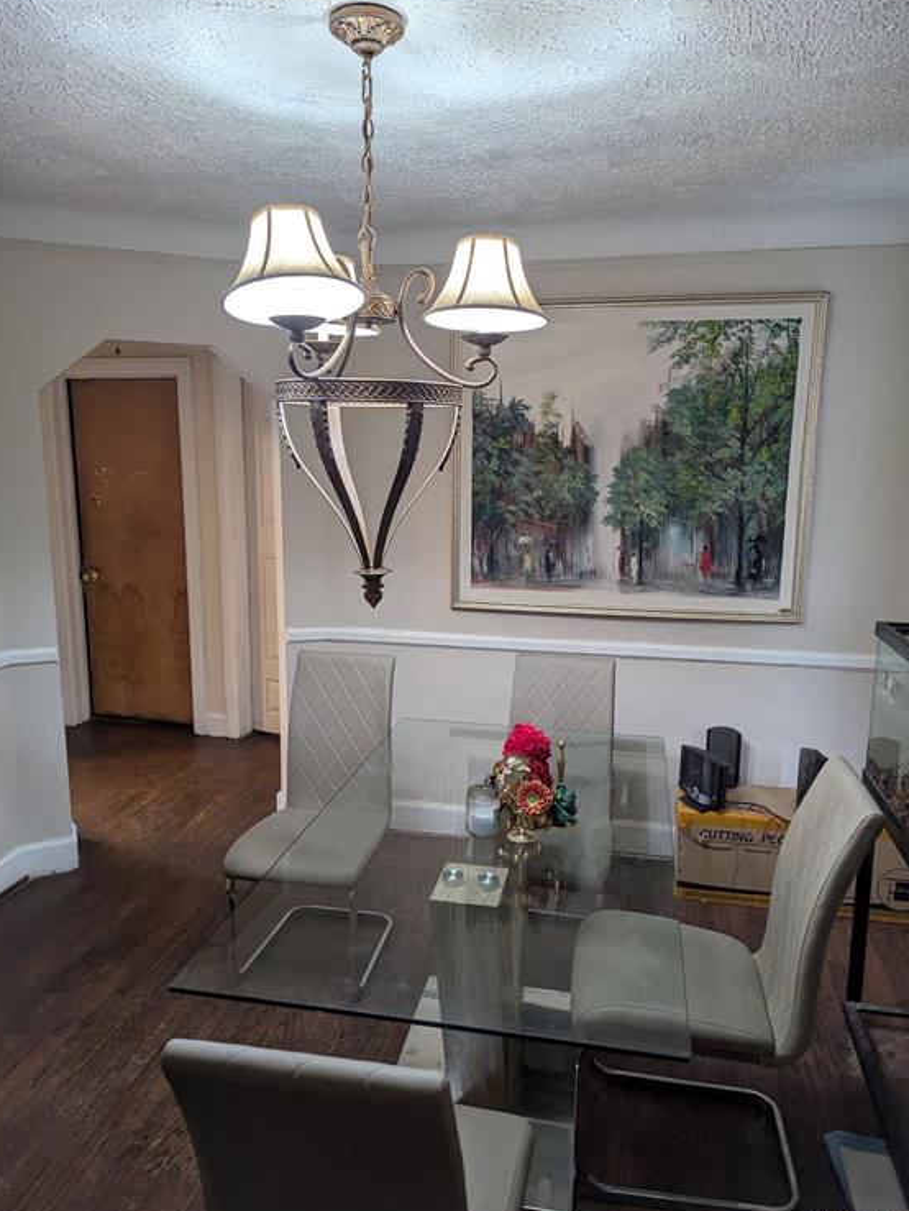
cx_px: 438
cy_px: 606
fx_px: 875
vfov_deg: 69.4
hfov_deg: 54.9
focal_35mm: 25
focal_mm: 6.81
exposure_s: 1/120
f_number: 1.85
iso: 282
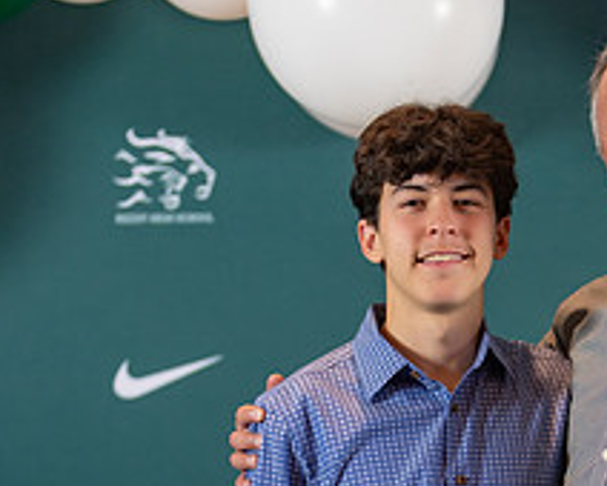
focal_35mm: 143
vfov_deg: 10.7
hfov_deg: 13.4
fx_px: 2571
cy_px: 558
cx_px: 509
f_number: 1.2
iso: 500
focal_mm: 50
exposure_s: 1/400
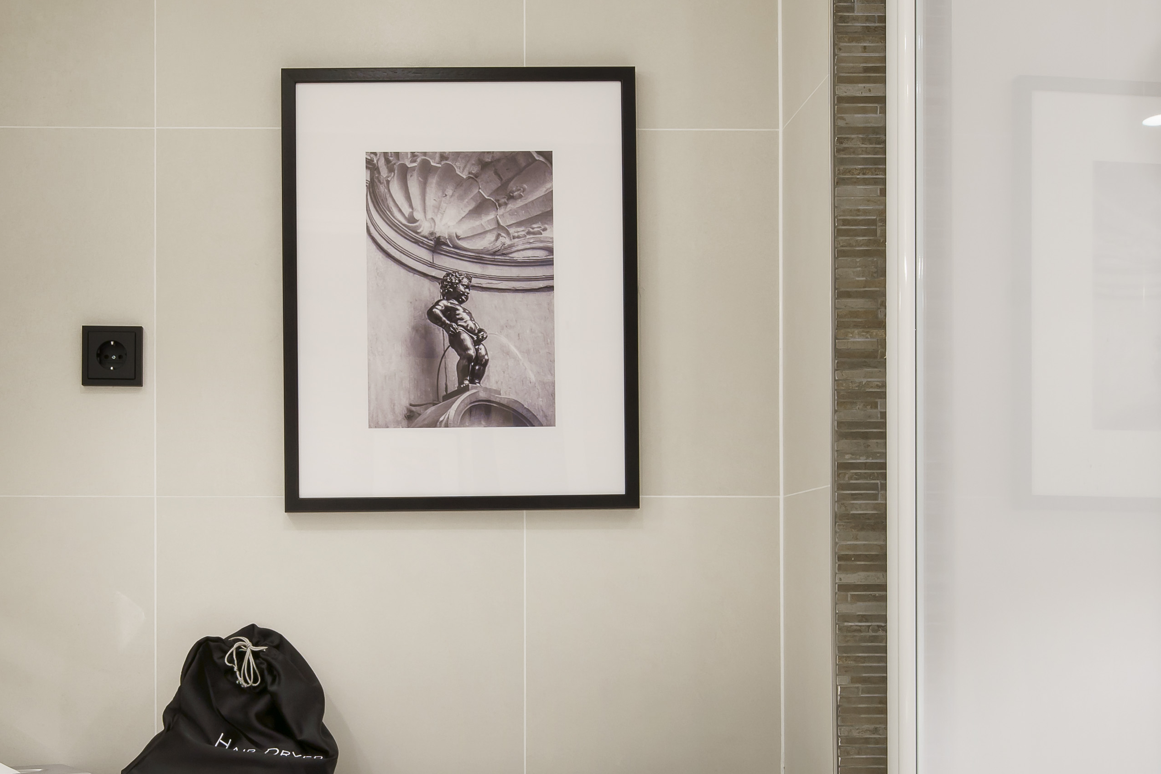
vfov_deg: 26.6
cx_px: 441
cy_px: 582
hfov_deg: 39.4
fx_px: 1612
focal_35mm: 50
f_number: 10
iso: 160
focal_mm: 16
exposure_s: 1/1.25
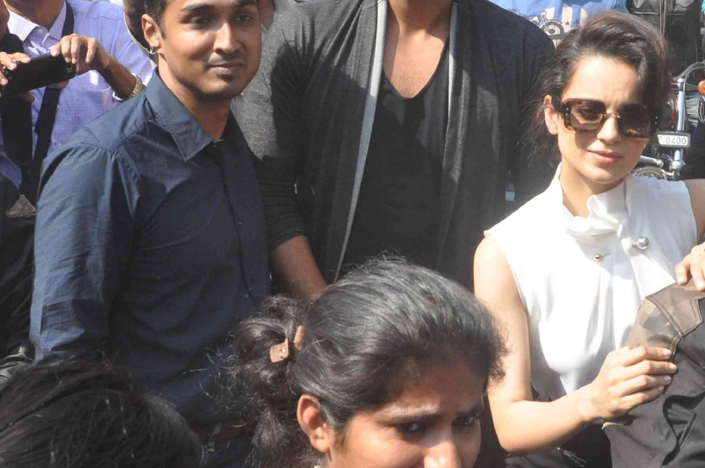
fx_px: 1291
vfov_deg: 20.6
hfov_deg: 30.2
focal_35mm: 66
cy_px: 203
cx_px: 491
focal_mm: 22
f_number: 13
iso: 1000
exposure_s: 1/640
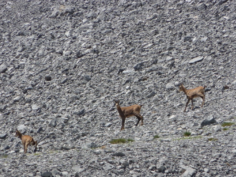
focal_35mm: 387
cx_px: 116
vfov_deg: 3.8
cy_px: 112
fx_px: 2638
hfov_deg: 5.1
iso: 80
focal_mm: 49.2
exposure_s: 1/500
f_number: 5.6
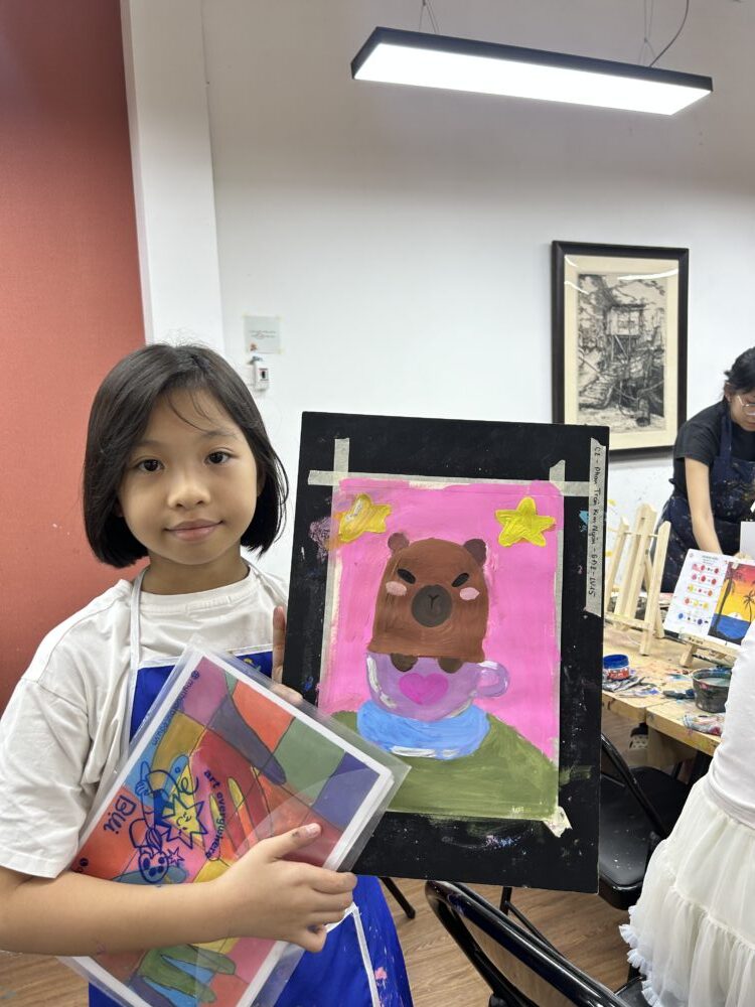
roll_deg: +2.1
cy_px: 504
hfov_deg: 53.1
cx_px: 378
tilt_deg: -6.3
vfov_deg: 67.3
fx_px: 756
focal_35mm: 26
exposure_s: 1/100
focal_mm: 5.7
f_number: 1.5
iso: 40
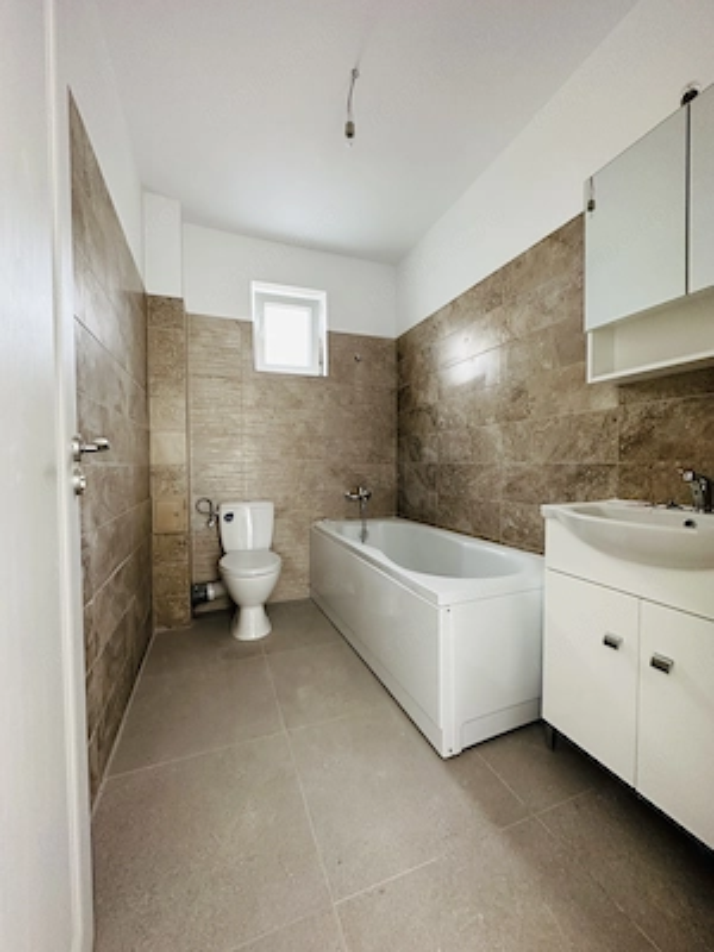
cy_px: 476
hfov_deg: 85.7
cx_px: 357
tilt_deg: -2.0
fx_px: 385
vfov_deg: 102.1
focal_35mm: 14
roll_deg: +0.7
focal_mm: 2.22
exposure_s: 1/88
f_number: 2.2
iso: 320
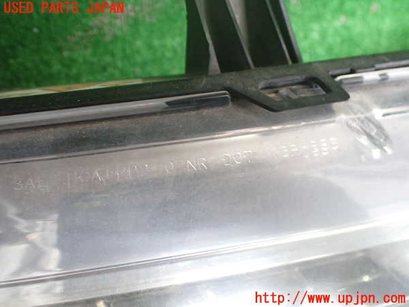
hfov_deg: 60.0
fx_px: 354
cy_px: 154
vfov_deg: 46.8
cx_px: 204
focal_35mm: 30
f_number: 2.3
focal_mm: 5.4
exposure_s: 1/125
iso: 500
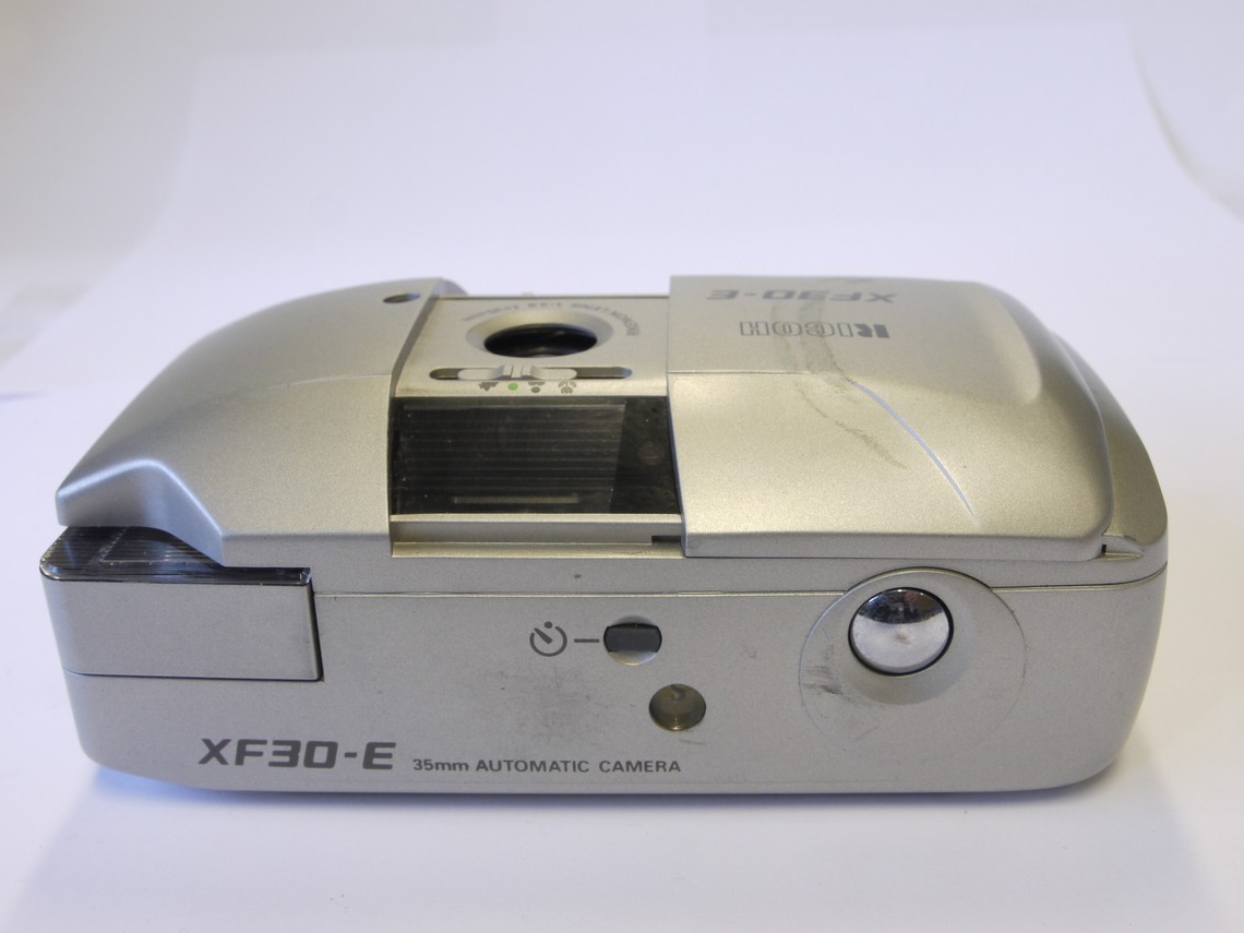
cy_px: 456
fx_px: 1437
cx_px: 639
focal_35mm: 40
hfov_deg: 46.8
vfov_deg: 36.0
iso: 400
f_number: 11
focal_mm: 19
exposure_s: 1/10
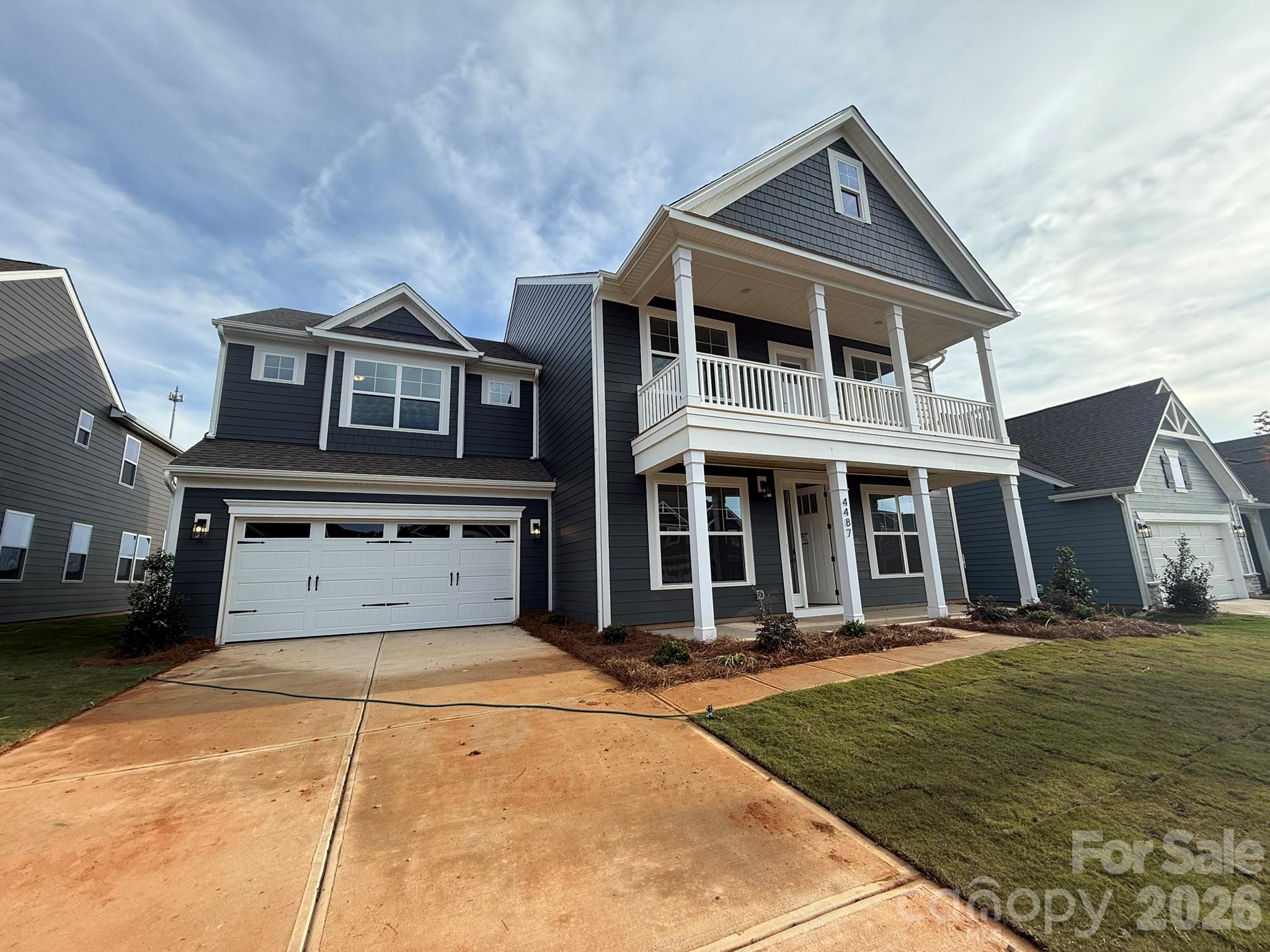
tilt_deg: +11.9
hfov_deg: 102.1
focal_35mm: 14
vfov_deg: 85.7
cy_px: 476
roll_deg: +1.9
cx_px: 635
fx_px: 514
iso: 50
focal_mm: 2.22
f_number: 2.2
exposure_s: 1/853
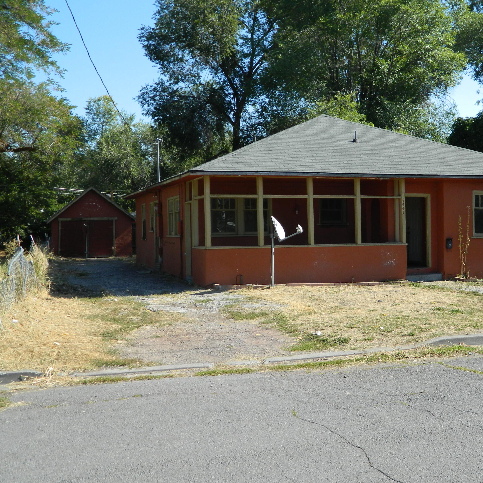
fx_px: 663
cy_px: 245
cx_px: 308
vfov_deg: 40.0
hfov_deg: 39.7
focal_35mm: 42
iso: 80
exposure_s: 1/500
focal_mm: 6.2
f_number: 3.3
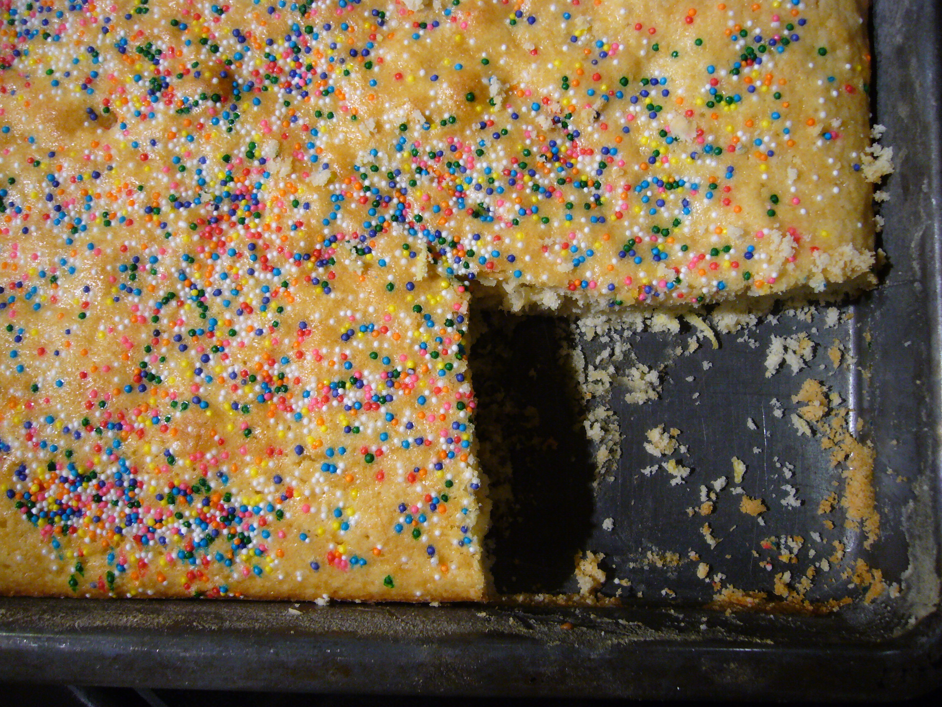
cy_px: 354
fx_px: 952
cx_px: 471
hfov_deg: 52.6
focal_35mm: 35
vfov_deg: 40.7
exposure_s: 1/13
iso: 200
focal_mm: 5.8
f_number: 2.8
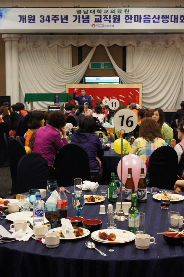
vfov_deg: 33.9
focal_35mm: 59
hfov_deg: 23.0
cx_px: 89
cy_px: 138
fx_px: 452
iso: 1600
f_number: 4
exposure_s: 1/60
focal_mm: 26
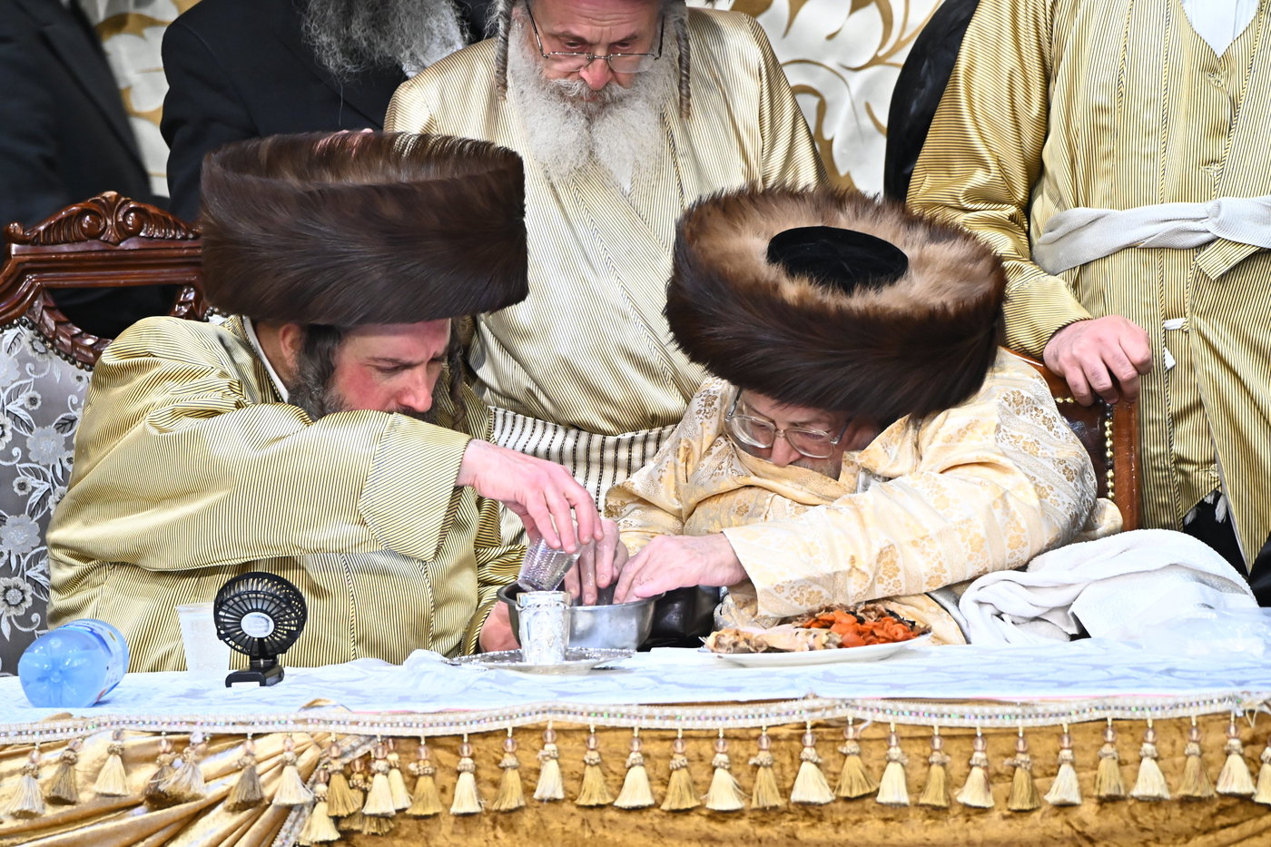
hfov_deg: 3.7
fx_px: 19414
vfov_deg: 2.5
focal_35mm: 550
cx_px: 636
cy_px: 424
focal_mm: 550
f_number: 7.1
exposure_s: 1/100
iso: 5000
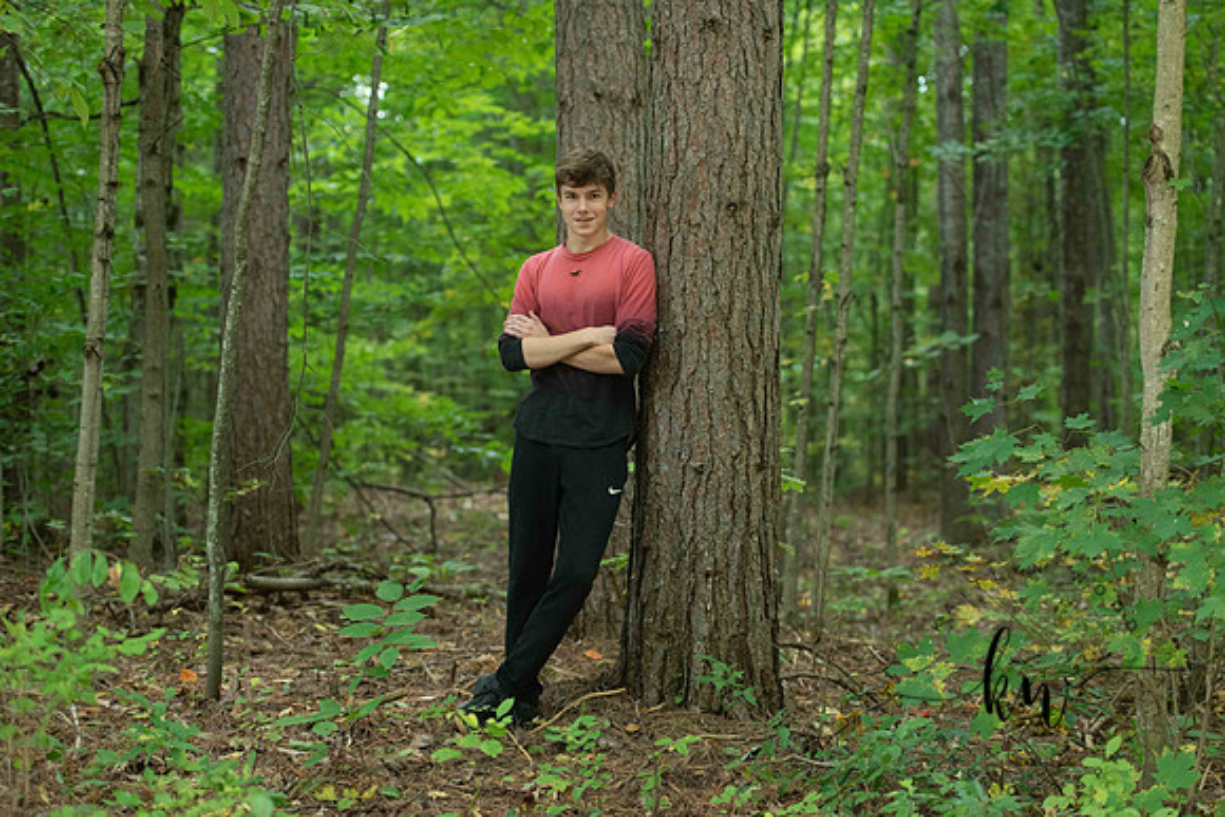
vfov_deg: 19.5
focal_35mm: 70
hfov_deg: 28.8
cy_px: 408
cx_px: 612
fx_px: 2382
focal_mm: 70
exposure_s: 1/200
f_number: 2.8
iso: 800
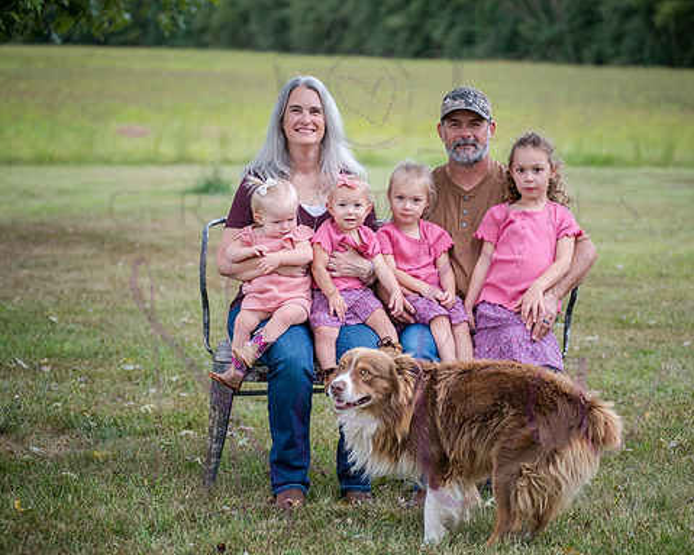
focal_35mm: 91
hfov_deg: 21.0
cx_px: 374
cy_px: 279
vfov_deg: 16.9
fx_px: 1869
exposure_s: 1/640
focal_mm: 80
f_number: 3.2
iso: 400
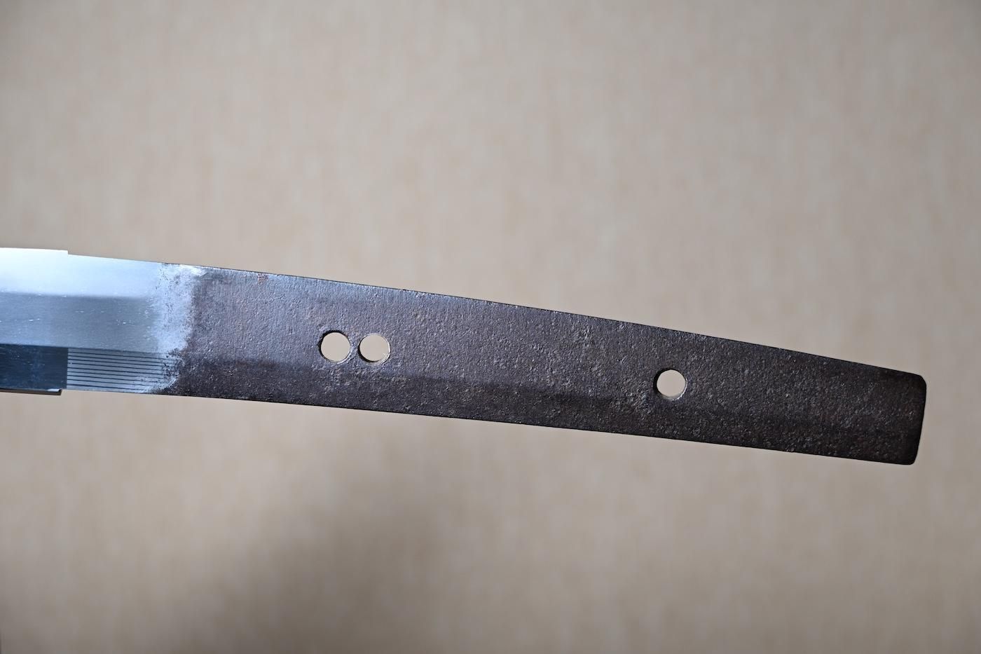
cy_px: 327
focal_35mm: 81
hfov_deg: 25.1
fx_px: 2207
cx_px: 490
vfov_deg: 16.9
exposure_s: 1/1.6
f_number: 4.8
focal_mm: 54
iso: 100
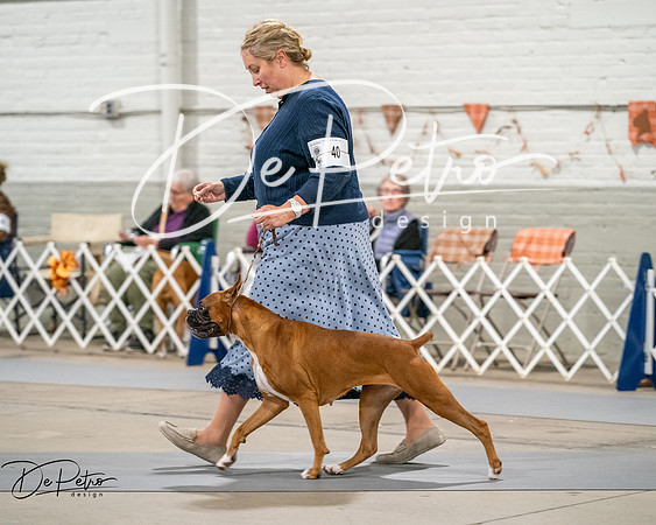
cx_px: 328
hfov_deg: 14.6
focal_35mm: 132
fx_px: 2557
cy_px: 262
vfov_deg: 11.7
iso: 6400
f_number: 3.2
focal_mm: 117
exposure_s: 1/250
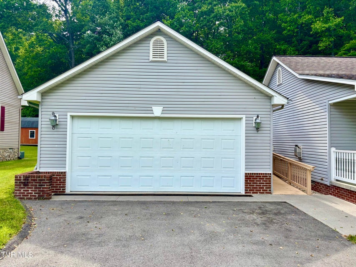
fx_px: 267
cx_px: 178
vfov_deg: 53.1
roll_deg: -1.0
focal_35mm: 26
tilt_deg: +2.7
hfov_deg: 67.3
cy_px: 134
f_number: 1.6
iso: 50
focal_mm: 5.96
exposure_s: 1/1587
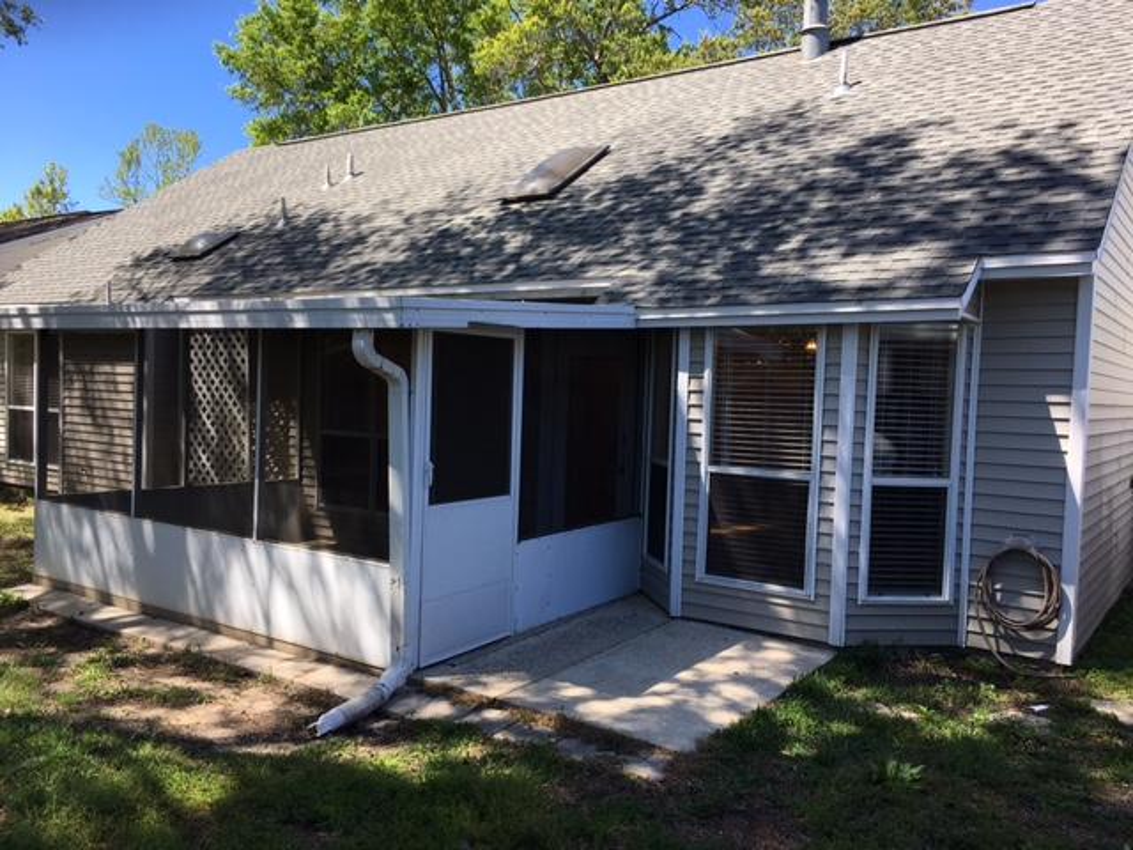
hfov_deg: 61.7
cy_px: 425
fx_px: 949
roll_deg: -2.0
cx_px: 566
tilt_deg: -3.4
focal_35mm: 29
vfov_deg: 48.2
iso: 25
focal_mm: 4.15
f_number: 2.2
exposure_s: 1/587
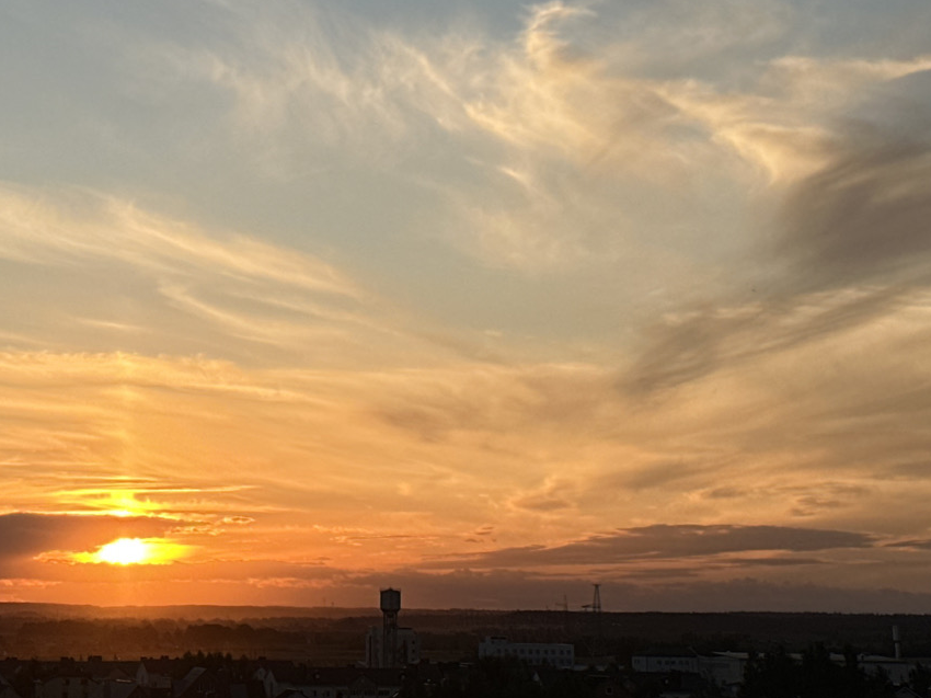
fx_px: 3038
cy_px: 80
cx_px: 233
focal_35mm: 113
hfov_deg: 17.3
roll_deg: -0.5
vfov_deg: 13.0
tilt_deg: +10.1
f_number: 1.78
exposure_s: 1/2532
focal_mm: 6.86
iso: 64
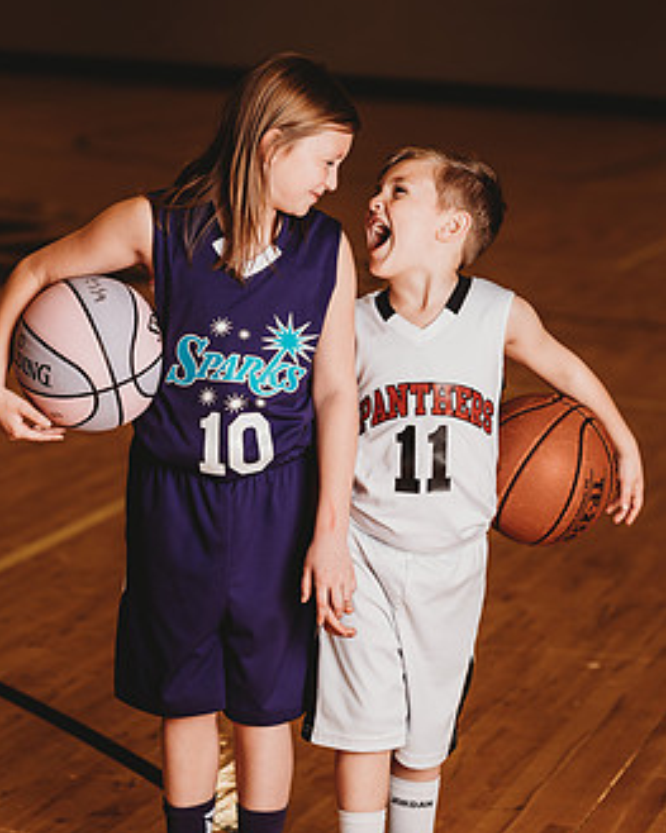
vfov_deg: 17.6
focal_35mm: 109
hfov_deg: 14.1
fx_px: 2687
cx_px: 289
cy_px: 509
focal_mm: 85
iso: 100
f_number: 2.5
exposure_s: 1/160
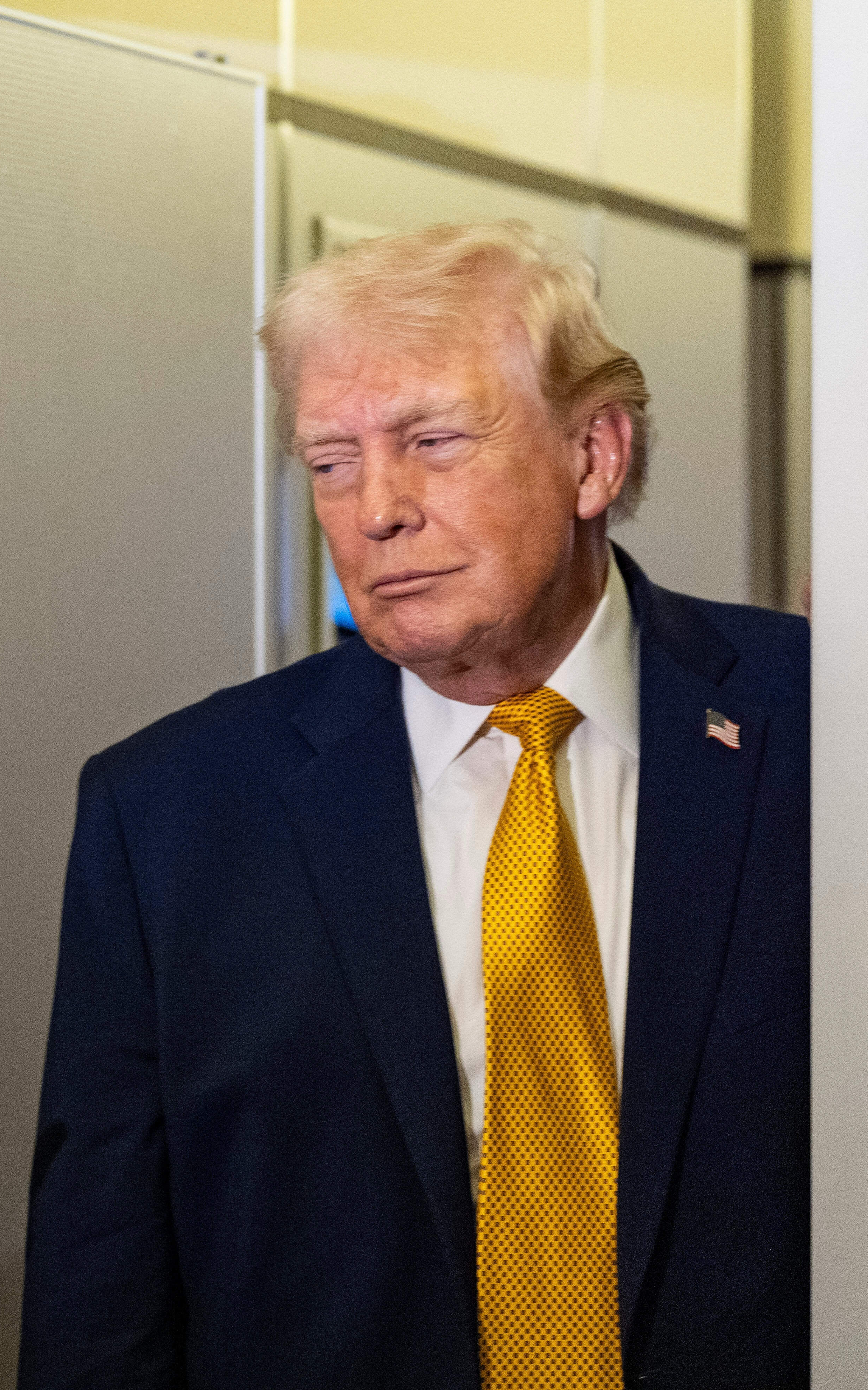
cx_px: -38
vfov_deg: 19.3
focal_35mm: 108
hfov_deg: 12.0
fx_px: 4088
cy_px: 701
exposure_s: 1/160
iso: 4000
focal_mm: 70
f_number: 2.8
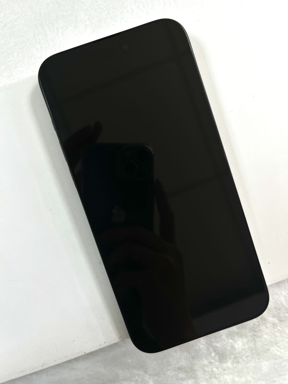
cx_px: 144
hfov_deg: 53.1
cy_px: 192
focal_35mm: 26
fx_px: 288
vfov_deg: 67.3
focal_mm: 5.1
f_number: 1.6
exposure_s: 1/181
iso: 40
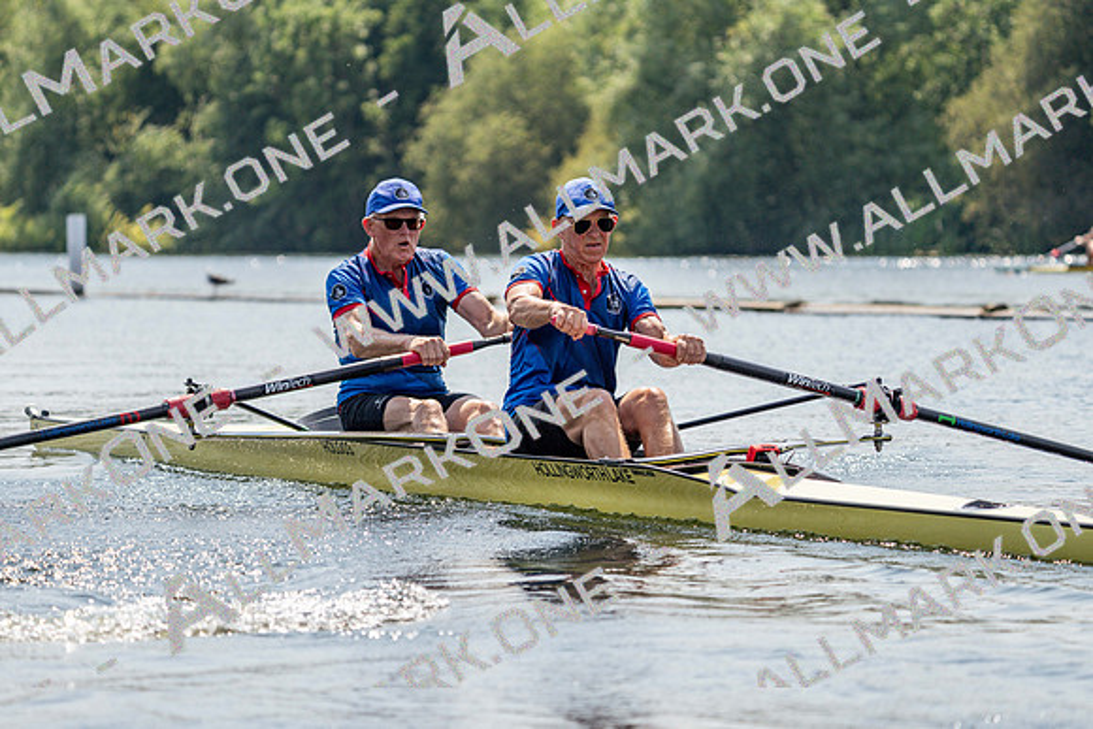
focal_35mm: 200
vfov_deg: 6.9
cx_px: 546
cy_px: 364
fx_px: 6073
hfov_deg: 10.3
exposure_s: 1/1600
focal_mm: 200
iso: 160
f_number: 5.6
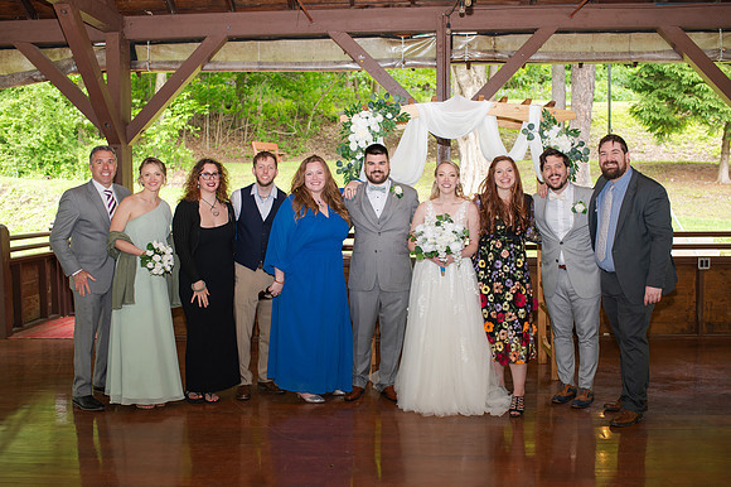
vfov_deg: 34.9
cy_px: 255
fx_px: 773
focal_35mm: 38
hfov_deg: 50.6
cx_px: 367
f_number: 3.2
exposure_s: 1/200
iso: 800
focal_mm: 35
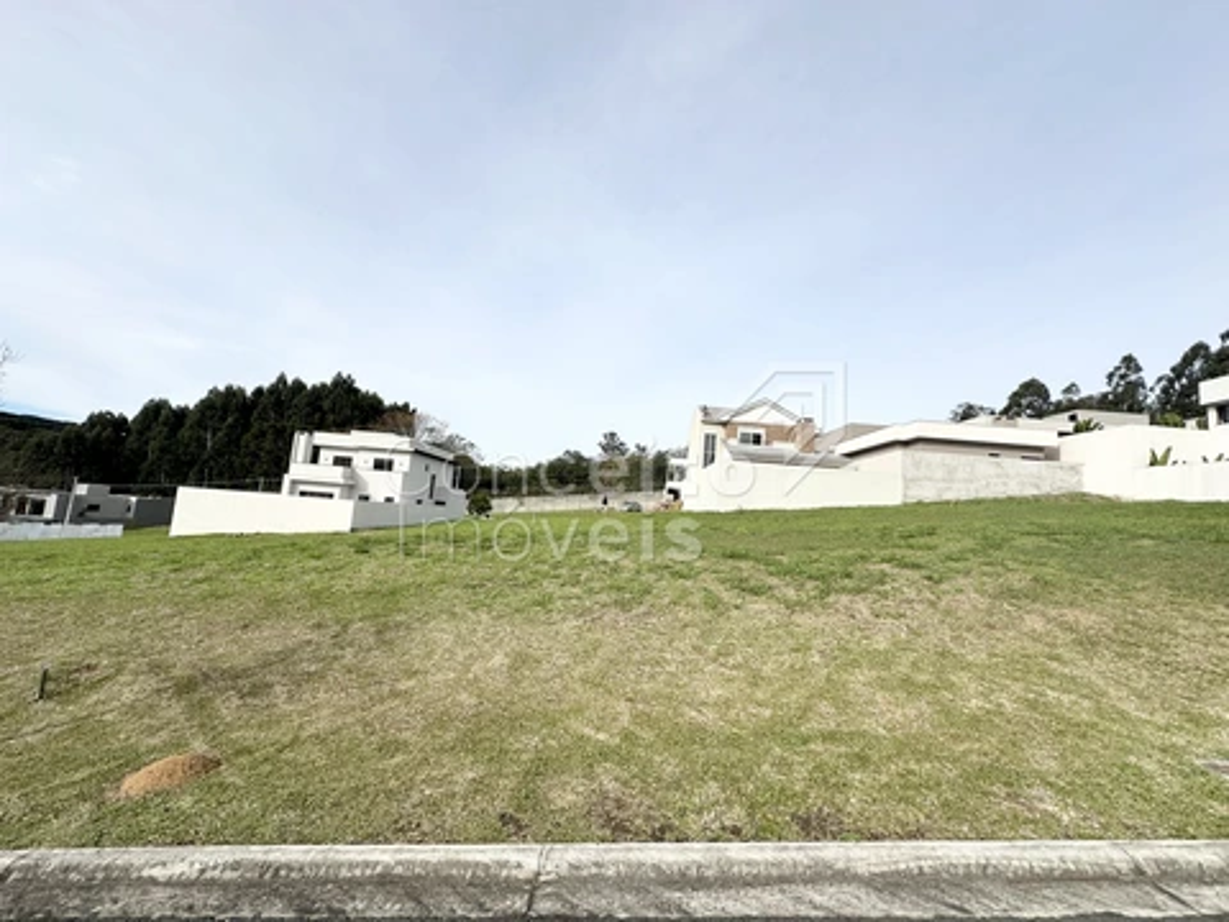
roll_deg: -4.2
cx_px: 614
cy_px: 461
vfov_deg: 85.7
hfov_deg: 102.1
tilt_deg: +6.6
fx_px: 497
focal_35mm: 14
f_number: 2.2
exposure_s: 1/2506
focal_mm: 2.22
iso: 50
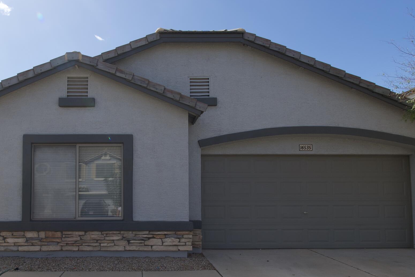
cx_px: 132
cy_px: 186
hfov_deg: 57.2
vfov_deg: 40.6
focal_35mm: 32
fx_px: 368
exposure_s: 1/640
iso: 125
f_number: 5.6
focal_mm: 11
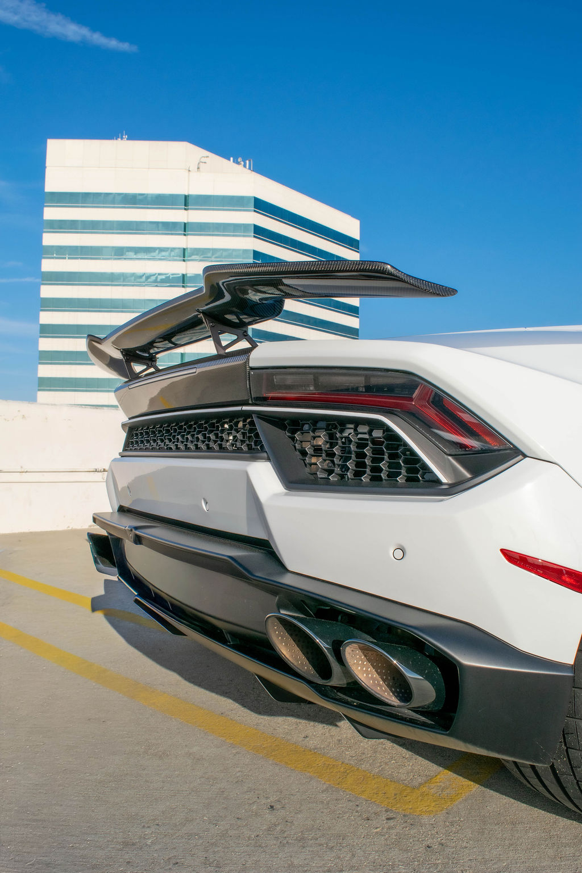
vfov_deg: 67.4
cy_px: 436
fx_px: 655
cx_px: 291
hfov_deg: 47.9
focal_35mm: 27
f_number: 11
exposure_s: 1/500
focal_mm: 18
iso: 200
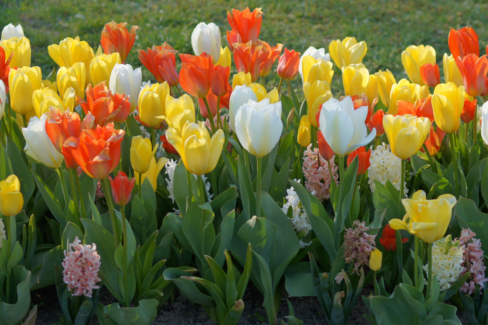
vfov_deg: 10.1
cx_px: 244
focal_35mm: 135
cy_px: 162
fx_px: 1829
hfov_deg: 15.2
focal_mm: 90
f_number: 4.5
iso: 200
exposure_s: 1/400
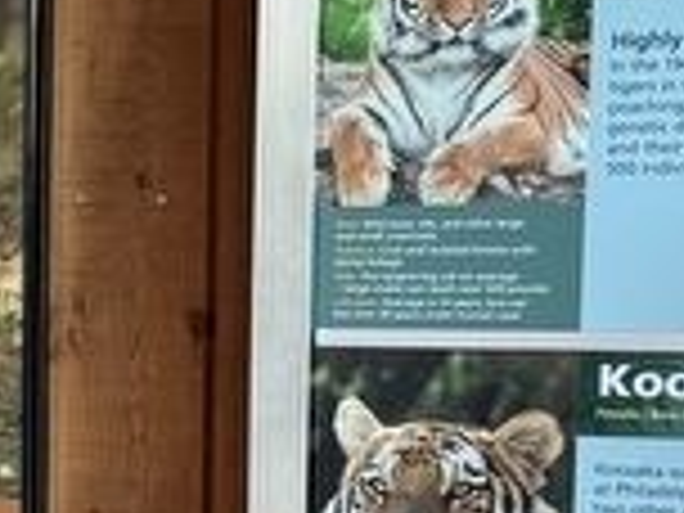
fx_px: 2490
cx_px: -302
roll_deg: -0.4
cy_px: 486
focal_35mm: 126
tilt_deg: -6.6
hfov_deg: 14.7
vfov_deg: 11.7
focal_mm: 6.76
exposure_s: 1/121
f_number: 1.78
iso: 160
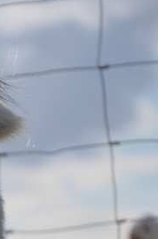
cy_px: 385
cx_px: -97
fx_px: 3883
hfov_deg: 2.3
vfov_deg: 3.5
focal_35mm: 587
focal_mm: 105
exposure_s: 1/200
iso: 100
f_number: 6.3
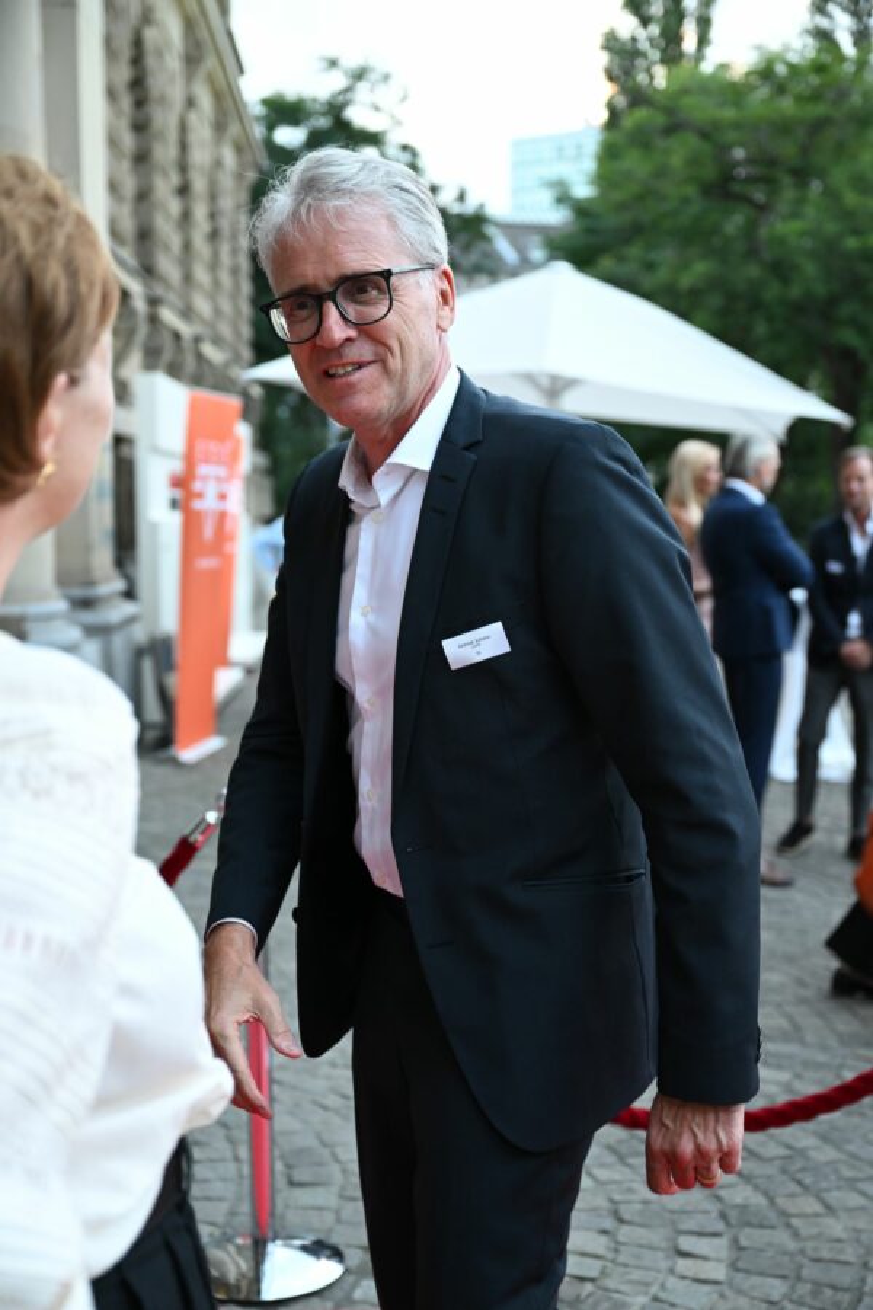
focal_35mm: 42
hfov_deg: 31.9
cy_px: 655
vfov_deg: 46.4
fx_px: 1528
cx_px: 436
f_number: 3.2
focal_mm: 42
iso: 2000
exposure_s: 1/320
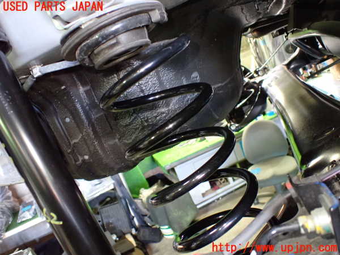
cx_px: 170
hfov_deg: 60.0
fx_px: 295
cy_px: 128
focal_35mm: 30
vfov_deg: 46.8
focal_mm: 5.4
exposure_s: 1/30
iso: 1250
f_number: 2.3
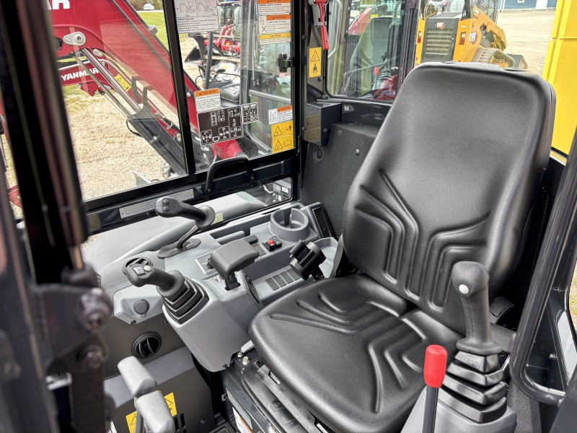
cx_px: 288
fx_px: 433
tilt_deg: -24.6
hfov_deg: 67.3
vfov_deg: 53.1
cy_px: 216
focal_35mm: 26
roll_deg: +2.5
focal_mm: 5.96
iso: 50
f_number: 1.6
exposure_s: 1/177
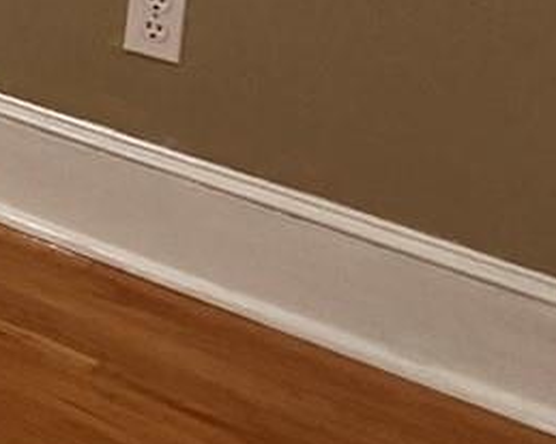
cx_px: -681
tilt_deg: -7.4
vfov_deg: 12.6
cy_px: -420
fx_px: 1777
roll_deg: -2.3
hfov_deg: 13.9
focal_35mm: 108
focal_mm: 2.22
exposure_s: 1/60
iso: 250
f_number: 2.2
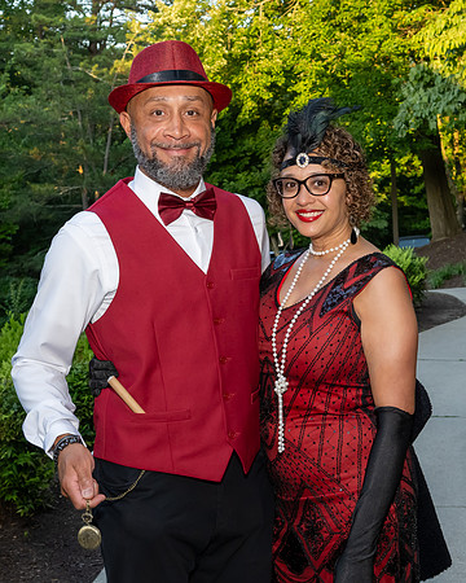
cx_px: 316
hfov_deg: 23.2
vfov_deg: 28.9
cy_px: 282
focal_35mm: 65
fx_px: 1128
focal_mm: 30
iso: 1000
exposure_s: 1/250
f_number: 7.1
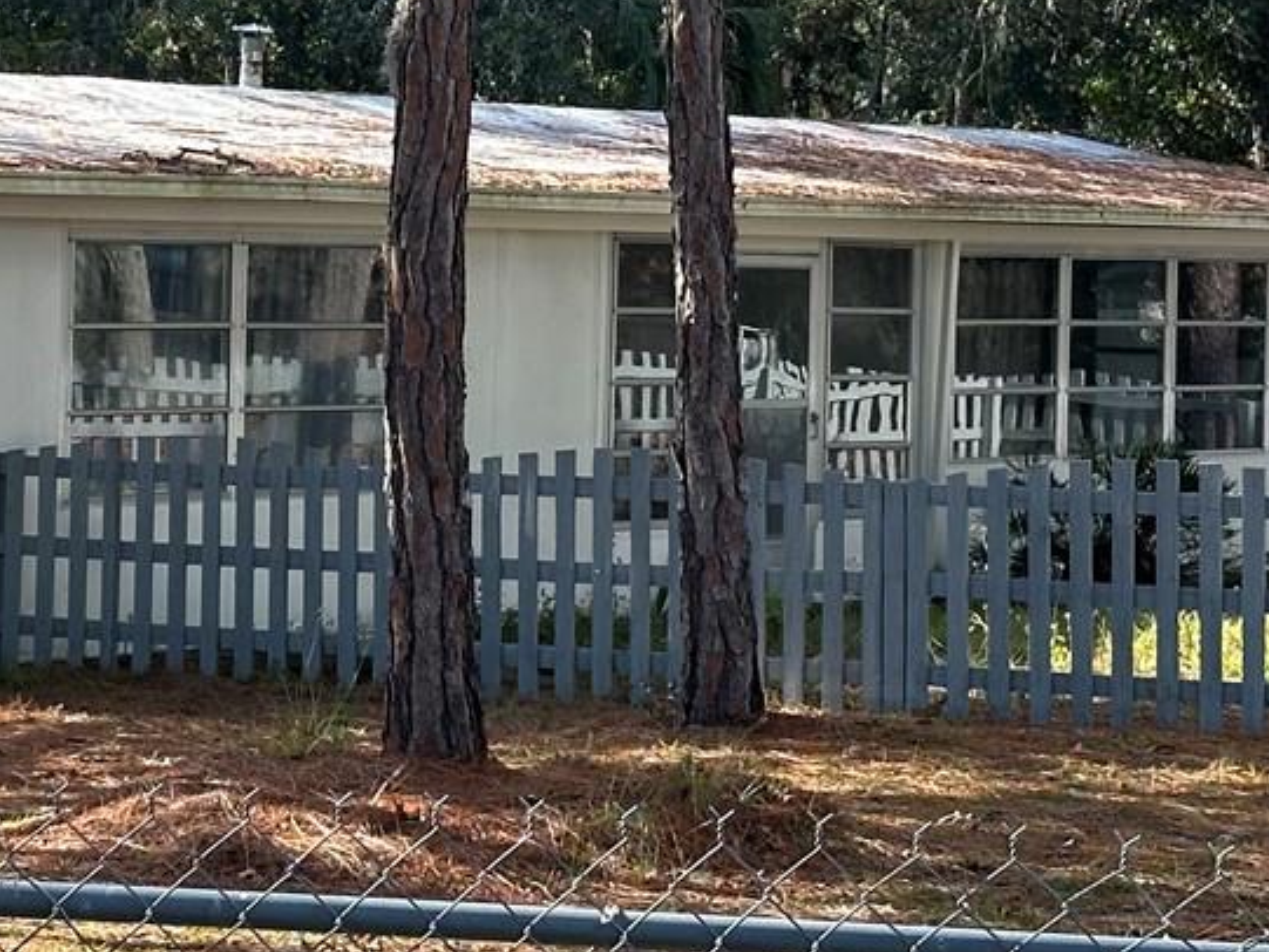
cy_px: 213
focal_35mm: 142
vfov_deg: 10.4
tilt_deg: +0.0
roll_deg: -1.5
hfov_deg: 13.9
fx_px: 5207
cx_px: 406
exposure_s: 1/843
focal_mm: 6.86
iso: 64
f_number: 1.78
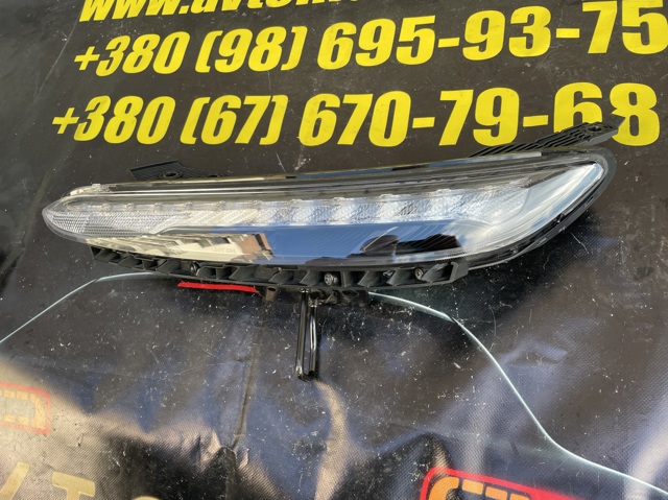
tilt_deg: -58.5
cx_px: 334
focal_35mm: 26
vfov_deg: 53.0
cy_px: 250
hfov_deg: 67.3
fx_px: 501
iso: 32
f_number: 1.6
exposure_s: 1/175
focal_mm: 4.2
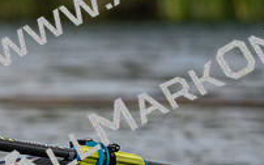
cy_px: 88
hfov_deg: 2.2
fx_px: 6975
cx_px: -107
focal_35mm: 970
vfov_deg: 1.4
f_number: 6.3
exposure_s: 1/1600
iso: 400
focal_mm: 332
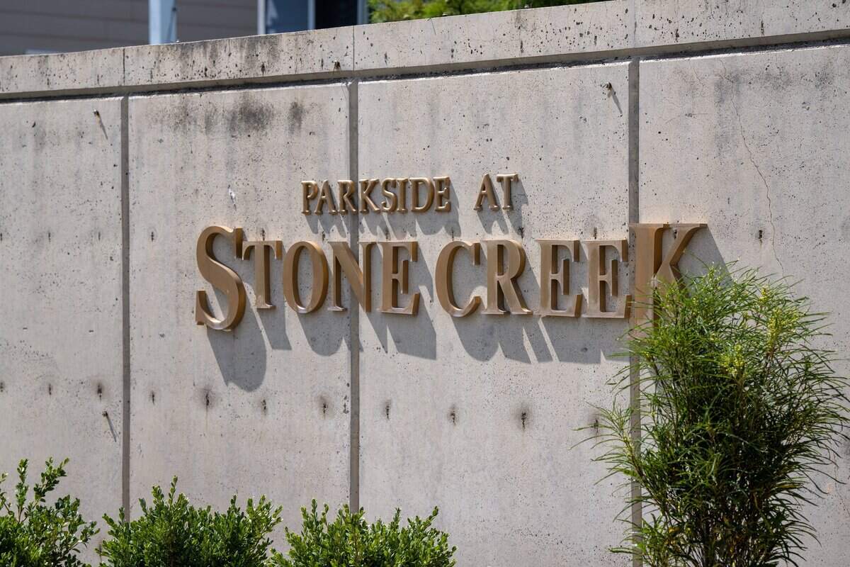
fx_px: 3046
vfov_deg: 10.6
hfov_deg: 15.9
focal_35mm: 129
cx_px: 425
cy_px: 284
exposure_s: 1/400
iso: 100
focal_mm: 129
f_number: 8
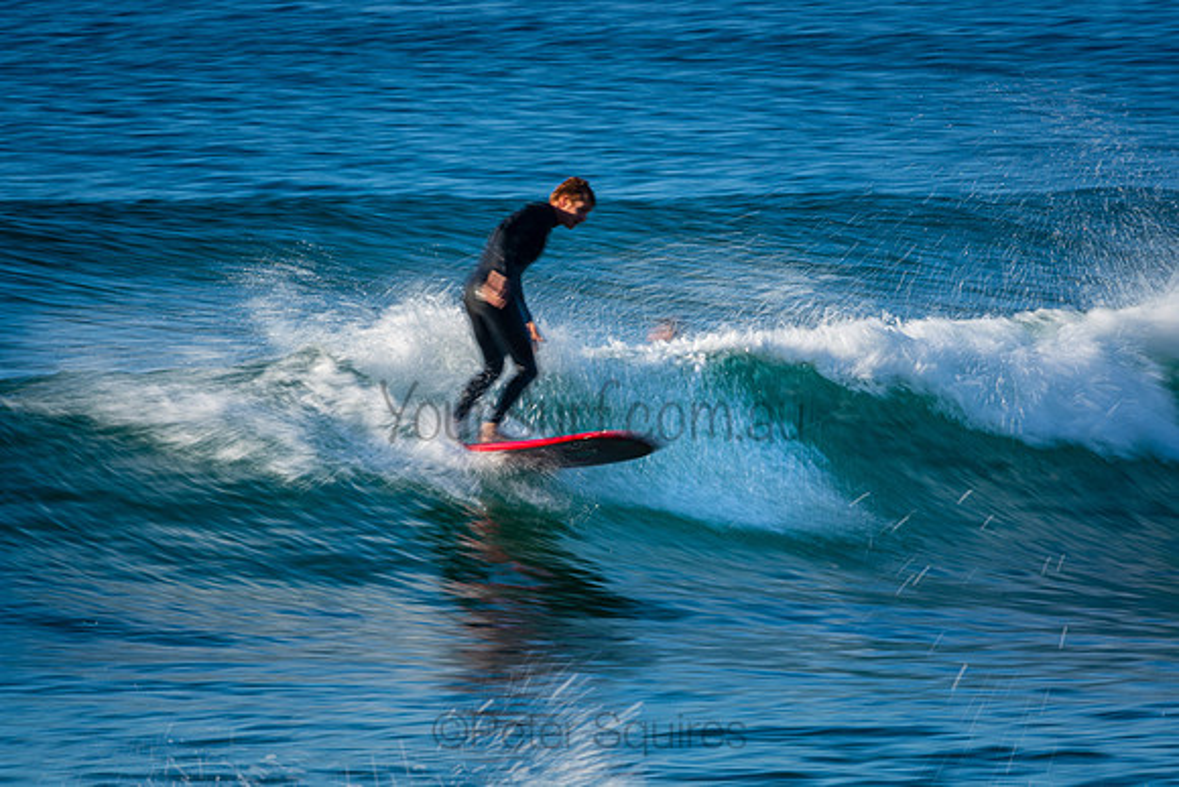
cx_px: 590
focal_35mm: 750
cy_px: 394
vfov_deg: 1.8
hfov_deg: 2.7
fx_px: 24567
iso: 100
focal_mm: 500
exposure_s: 1/20
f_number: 22
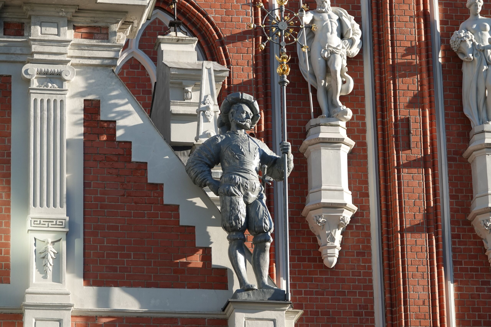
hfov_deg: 12.1
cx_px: 246
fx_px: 2319
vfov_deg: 8.1
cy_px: 164
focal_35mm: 170
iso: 100
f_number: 4
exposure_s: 1/320
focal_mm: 62.39
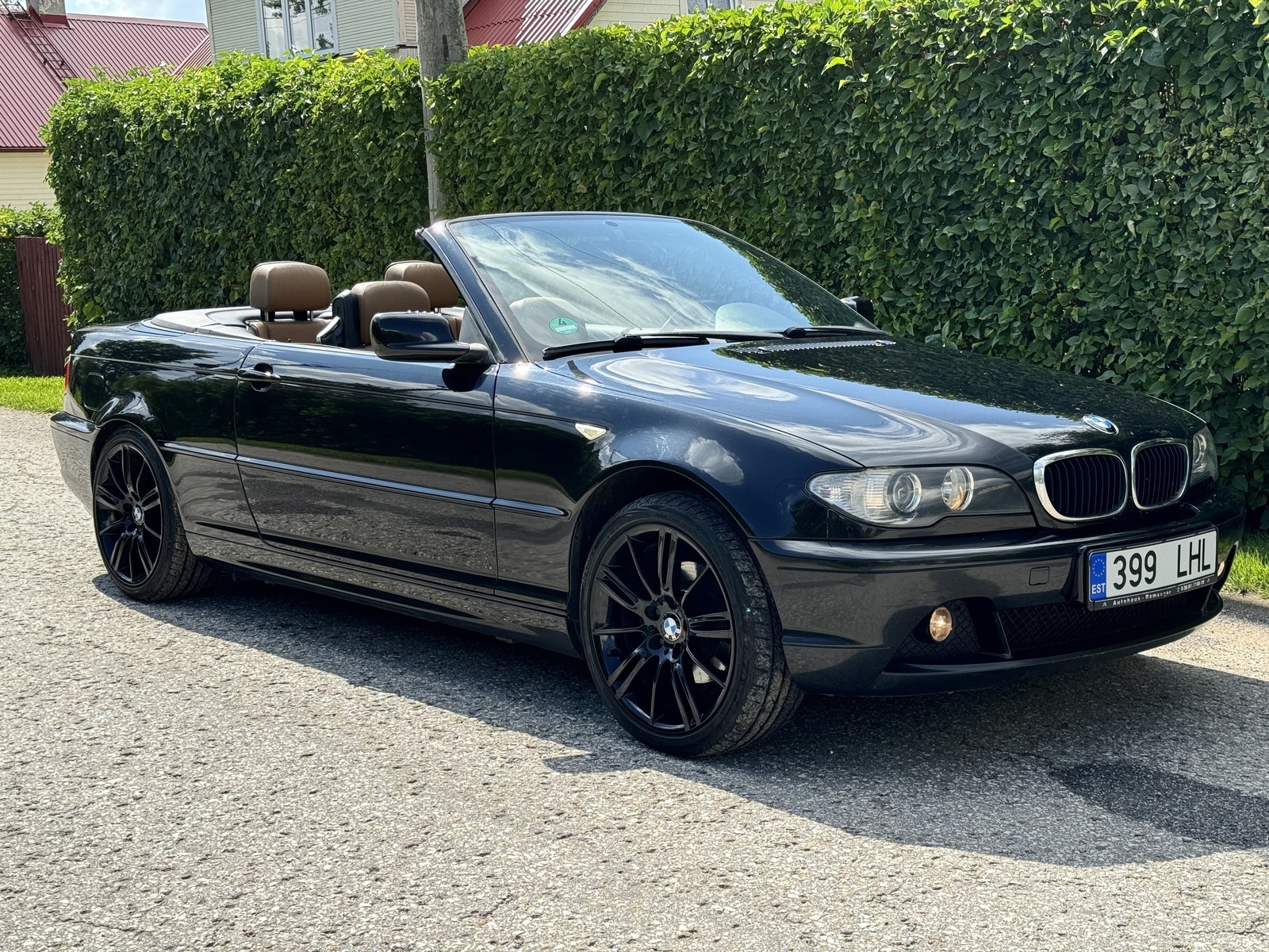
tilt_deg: -9.0
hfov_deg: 39.7
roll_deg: +2.8
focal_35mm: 48
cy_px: 476
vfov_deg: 30.3
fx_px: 1760
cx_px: 634
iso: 64
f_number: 1.78
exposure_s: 1/1724
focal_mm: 6.76
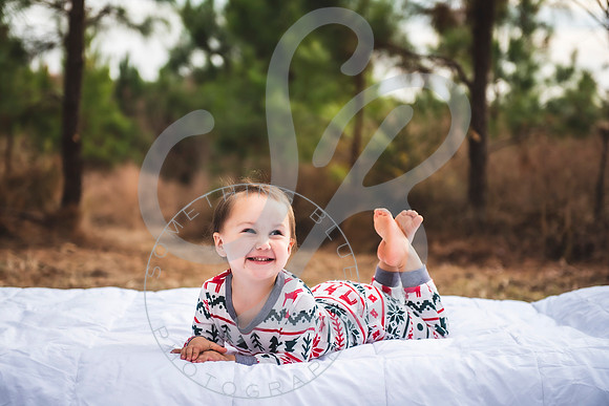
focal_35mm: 76
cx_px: 304
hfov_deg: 26.8
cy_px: 203
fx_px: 1279
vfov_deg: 18.1
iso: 100
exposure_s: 1/800
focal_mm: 70
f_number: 2.8
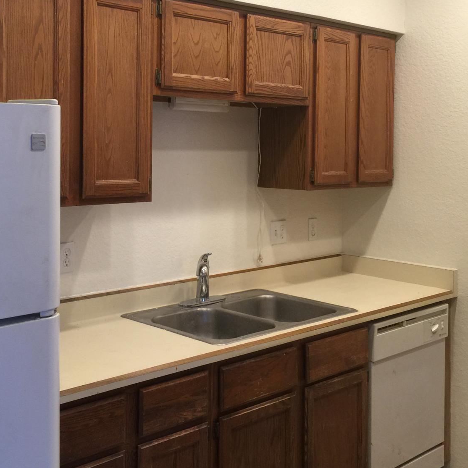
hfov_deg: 36.4
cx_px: 159
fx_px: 704
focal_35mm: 46
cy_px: 157
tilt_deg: +0.3
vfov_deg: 36.4
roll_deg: +0.1
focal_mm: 4.15
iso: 40
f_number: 2.2
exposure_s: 1/30
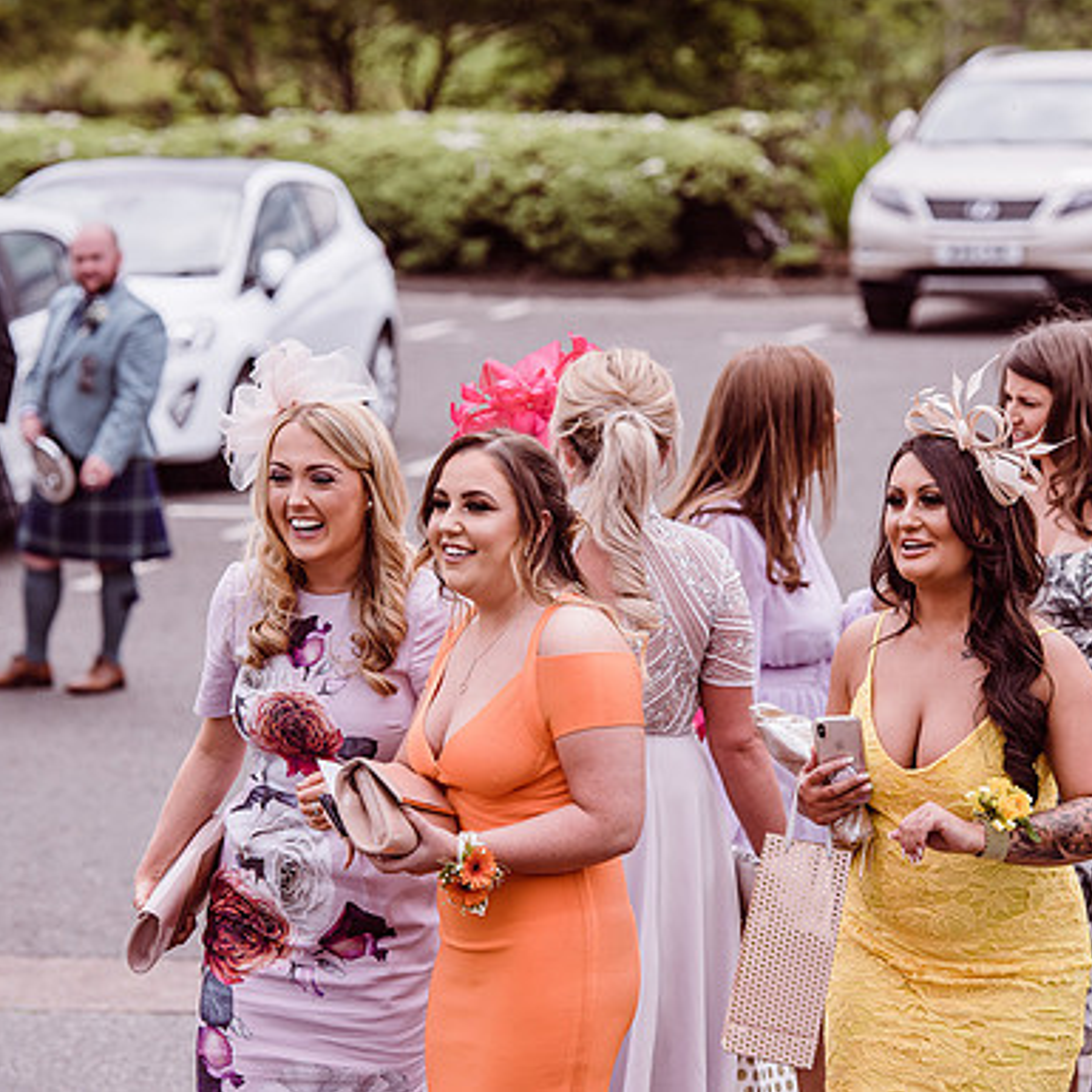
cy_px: 546
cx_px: 542
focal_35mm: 173
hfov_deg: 10.1
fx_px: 6174
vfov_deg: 10.1
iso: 200
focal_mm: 135
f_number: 4.5
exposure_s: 1/1250
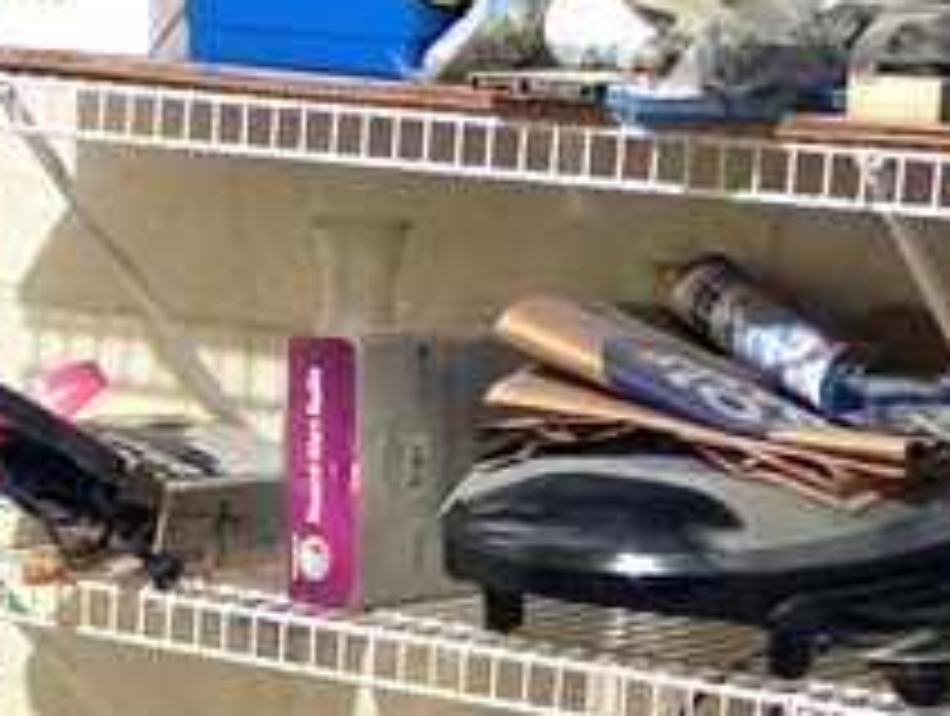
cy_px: 878
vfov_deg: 8.5
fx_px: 4783
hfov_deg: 11.3
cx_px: 77
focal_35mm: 174
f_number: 1.4
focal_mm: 6.5
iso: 1000
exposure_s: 1/120
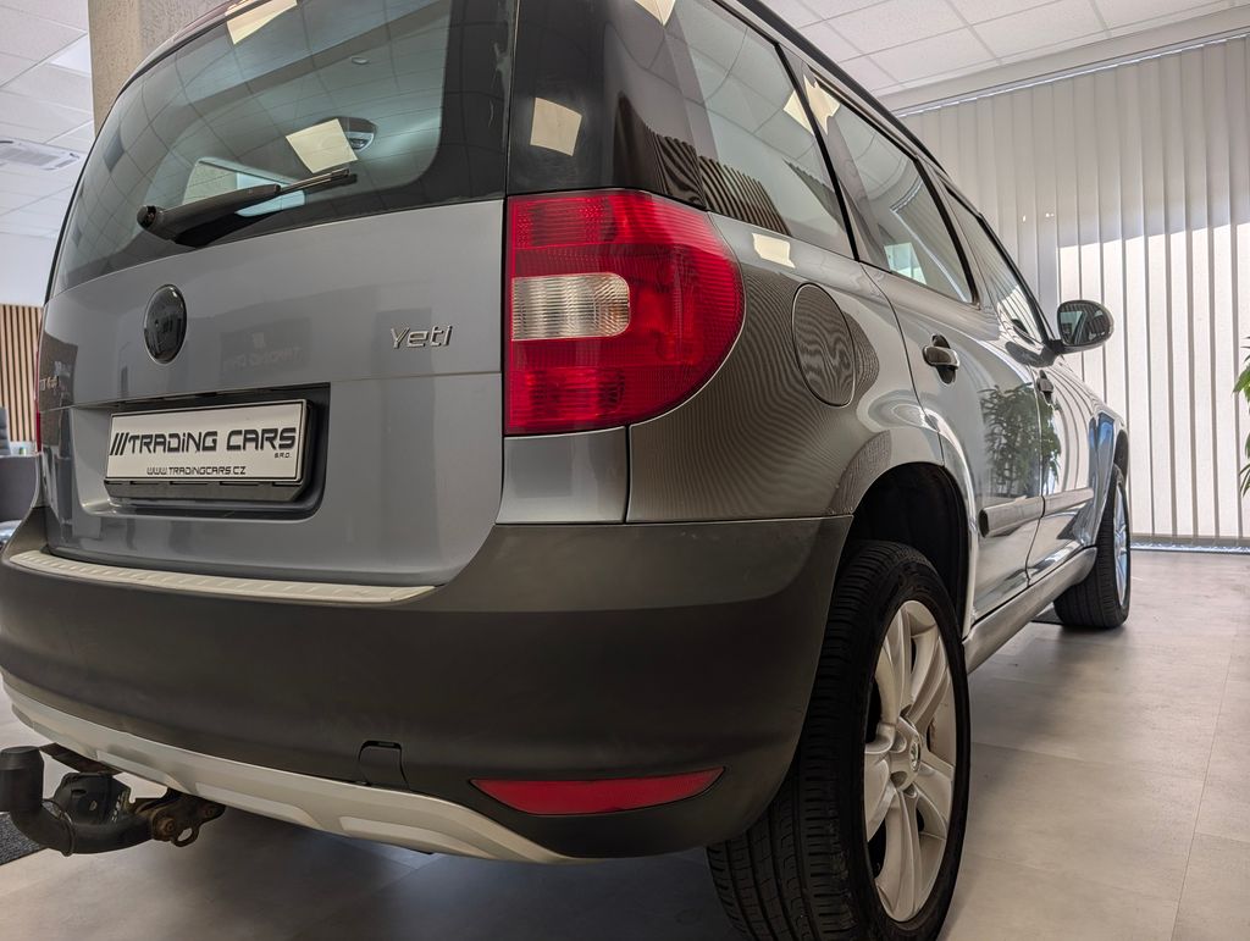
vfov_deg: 56.9
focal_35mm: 24
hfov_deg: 71.5
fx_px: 868
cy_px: 470
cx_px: 625
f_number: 1.68
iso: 16
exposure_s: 1/150
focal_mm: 6.9
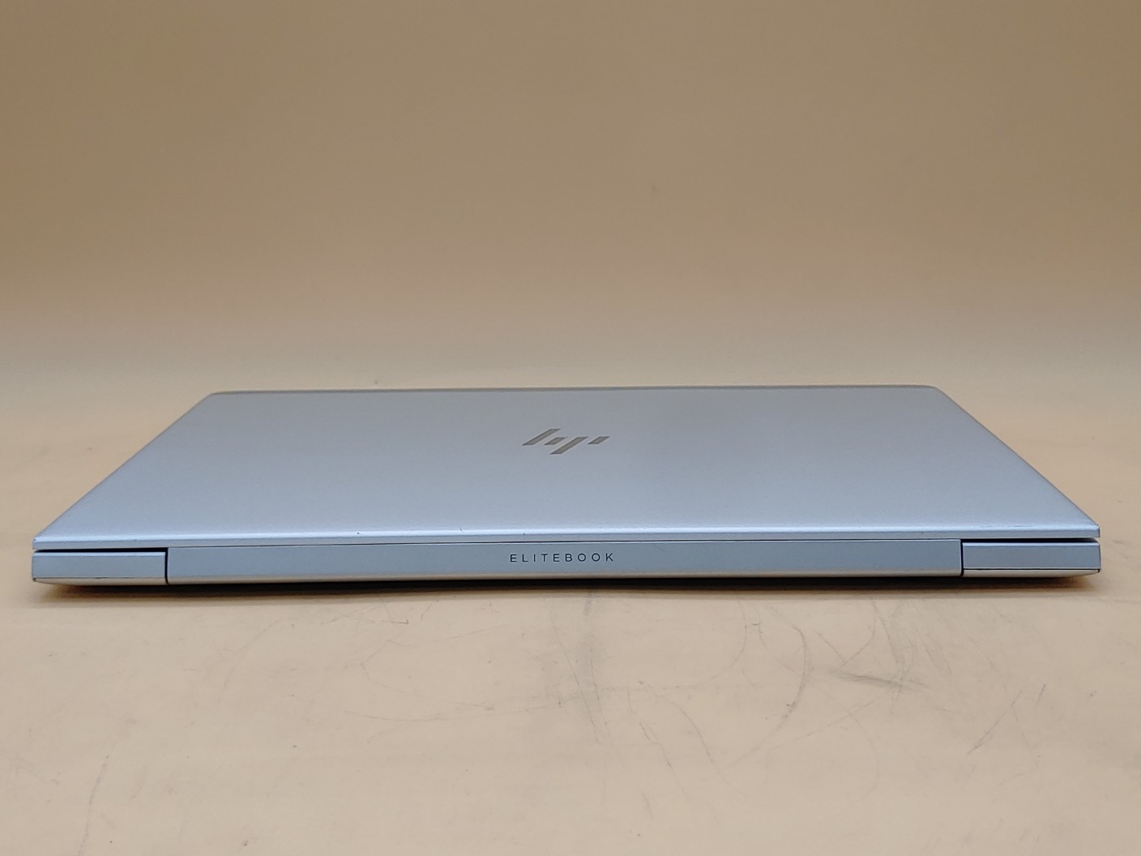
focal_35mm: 45
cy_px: 425
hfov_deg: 42.1
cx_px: 560
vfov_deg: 32.2
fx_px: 1483
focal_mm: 4.36
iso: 50
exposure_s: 1/209
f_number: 1.8
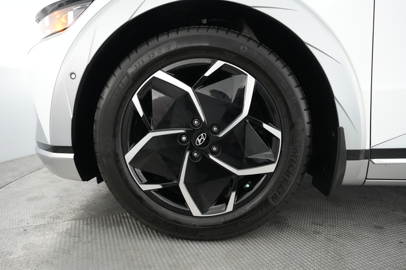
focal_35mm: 24
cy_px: 135
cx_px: 203
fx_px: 271
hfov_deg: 73.8
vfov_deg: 53.1
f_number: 2.8
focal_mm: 24
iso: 6400
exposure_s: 1/160
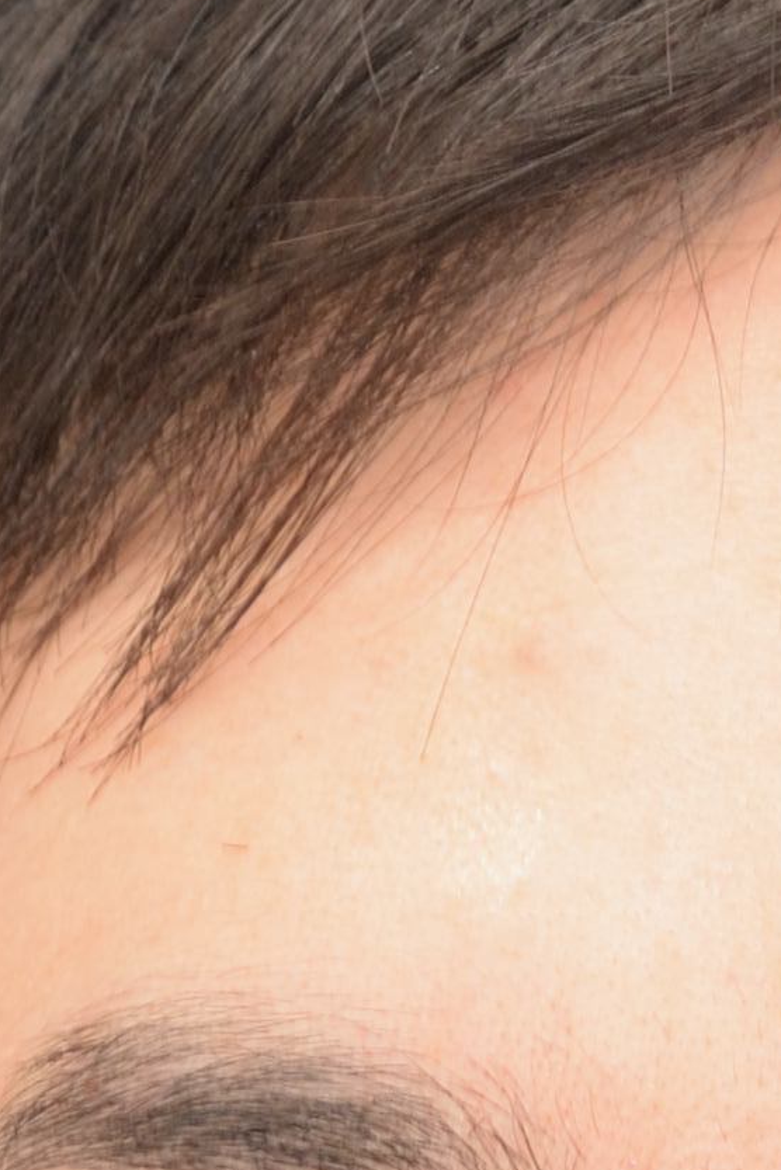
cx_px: 722
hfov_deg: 2.2
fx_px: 19962
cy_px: 3101
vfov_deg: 3.3
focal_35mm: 614
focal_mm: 85
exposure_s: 1/100
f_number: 6.3
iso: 400
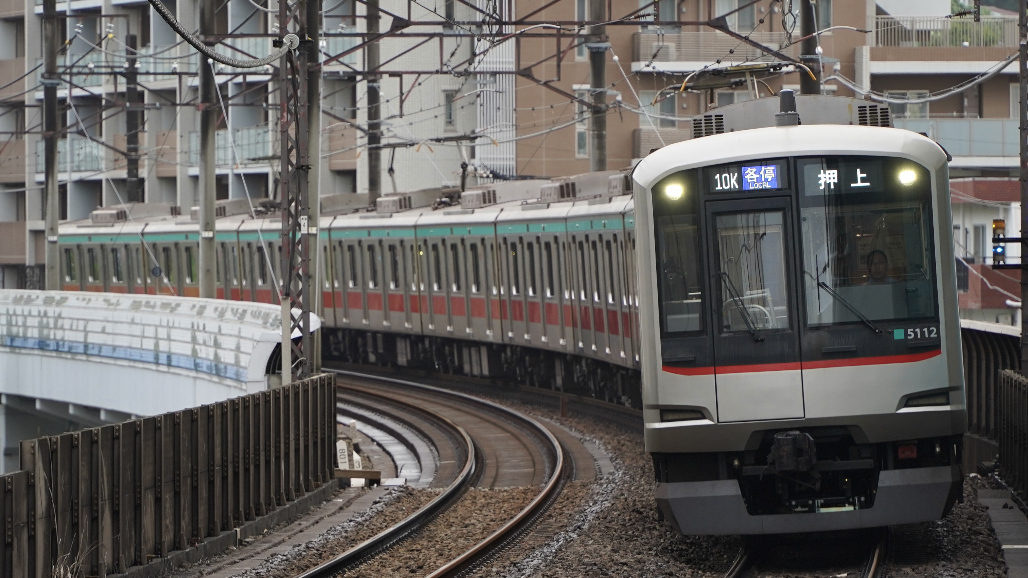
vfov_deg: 5.8
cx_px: 513
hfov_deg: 10.3
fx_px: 5724
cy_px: 326
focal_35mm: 210
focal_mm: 200
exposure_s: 1/250
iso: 500
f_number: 5.6
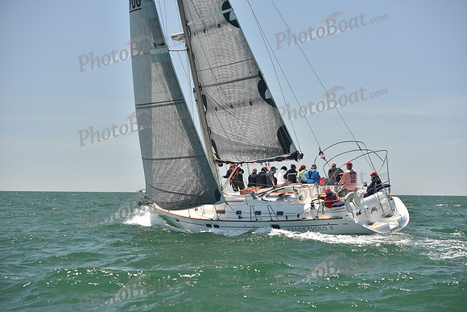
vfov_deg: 18.2
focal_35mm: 75
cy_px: 156
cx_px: 234
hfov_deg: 27.0
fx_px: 973
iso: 250
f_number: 4.5
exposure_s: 1/800
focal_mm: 75
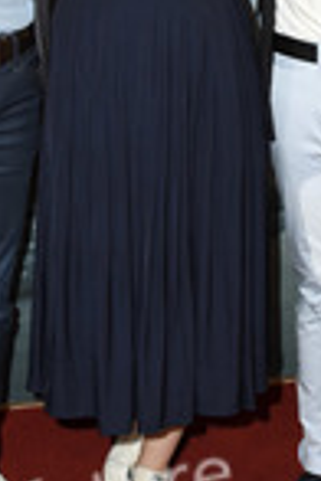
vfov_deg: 22.1
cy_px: 46
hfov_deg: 15.2
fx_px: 1204
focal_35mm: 90
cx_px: 170
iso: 1000
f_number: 6.3
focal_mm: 22
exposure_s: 1/160
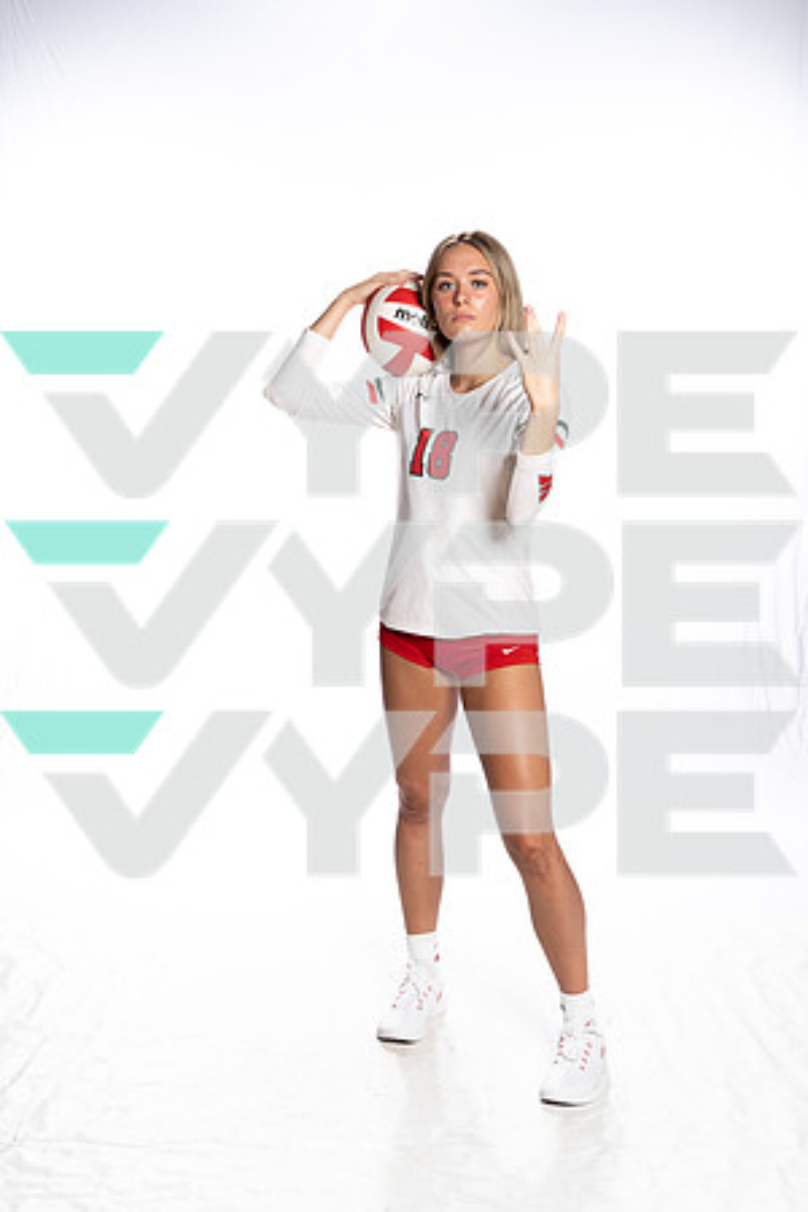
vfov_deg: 39.6
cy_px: 606
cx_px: 404
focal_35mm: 50
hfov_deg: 27.0
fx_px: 1683
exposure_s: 1/250
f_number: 8
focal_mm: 50
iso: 320
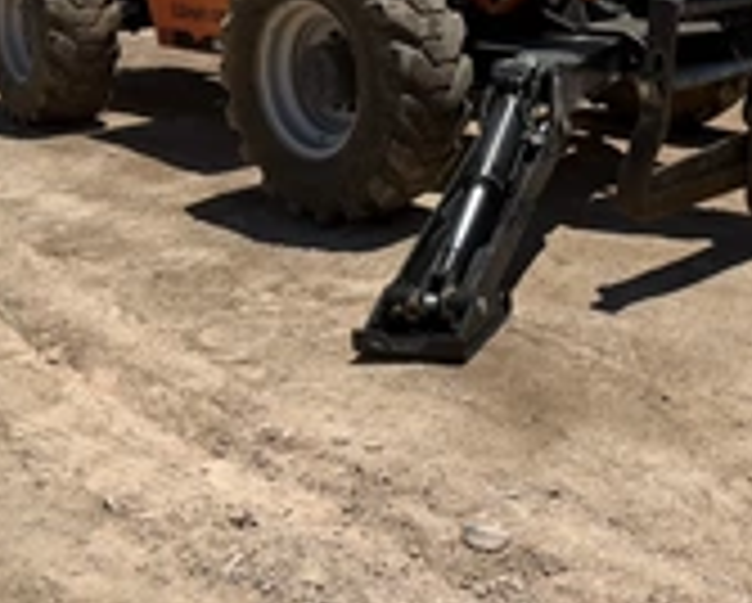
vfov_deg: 25.4
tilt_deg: -3.9
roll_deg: +0.8
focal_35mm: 56
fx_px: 1248
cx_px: 590
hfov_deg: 32.7
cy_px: -45
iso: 80
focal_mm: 6.76
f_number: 1.78
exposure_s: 1/8130
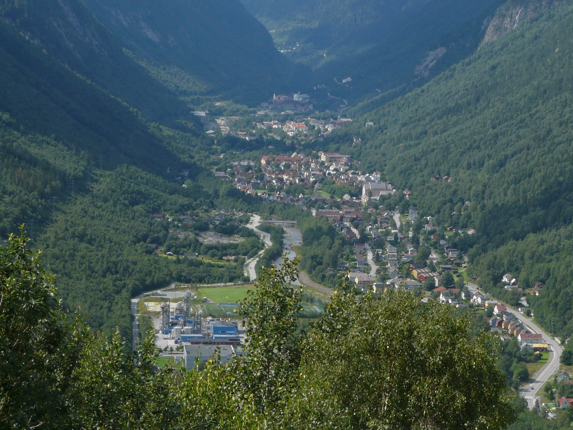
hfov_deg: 16.0
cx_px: 383
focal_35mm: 123
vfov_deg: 12.0
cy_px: 222
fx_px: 2036
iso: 100
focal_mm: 14
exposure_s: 1/400
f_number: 5.6
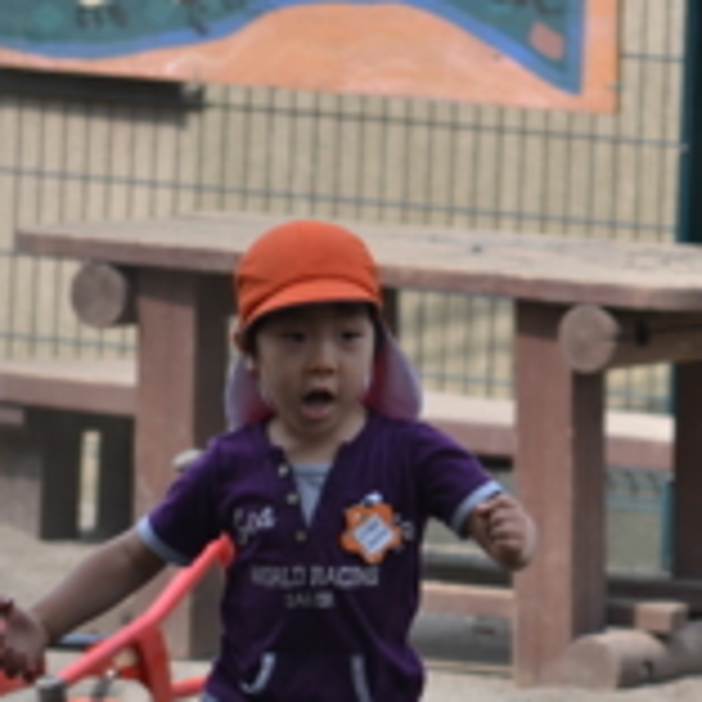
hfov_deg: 2.7
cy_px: 475
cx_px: 706
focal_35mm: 653
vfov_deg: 2.7
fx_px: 14982
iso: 220
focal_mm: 200
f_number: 5.6
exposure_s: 1/500
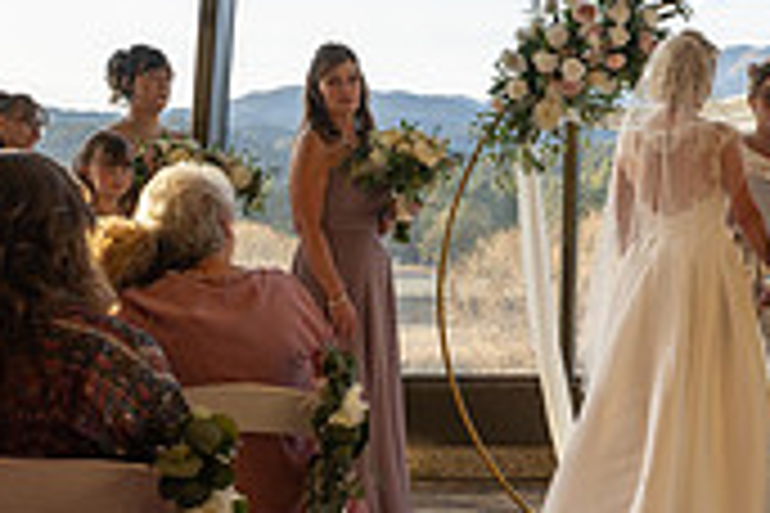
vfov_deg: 16.0
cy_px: 340
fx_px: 1818
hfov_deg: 22.4
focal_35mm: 85
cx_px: 868
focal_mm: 24
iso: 100
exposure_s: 1/100
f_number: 4.5
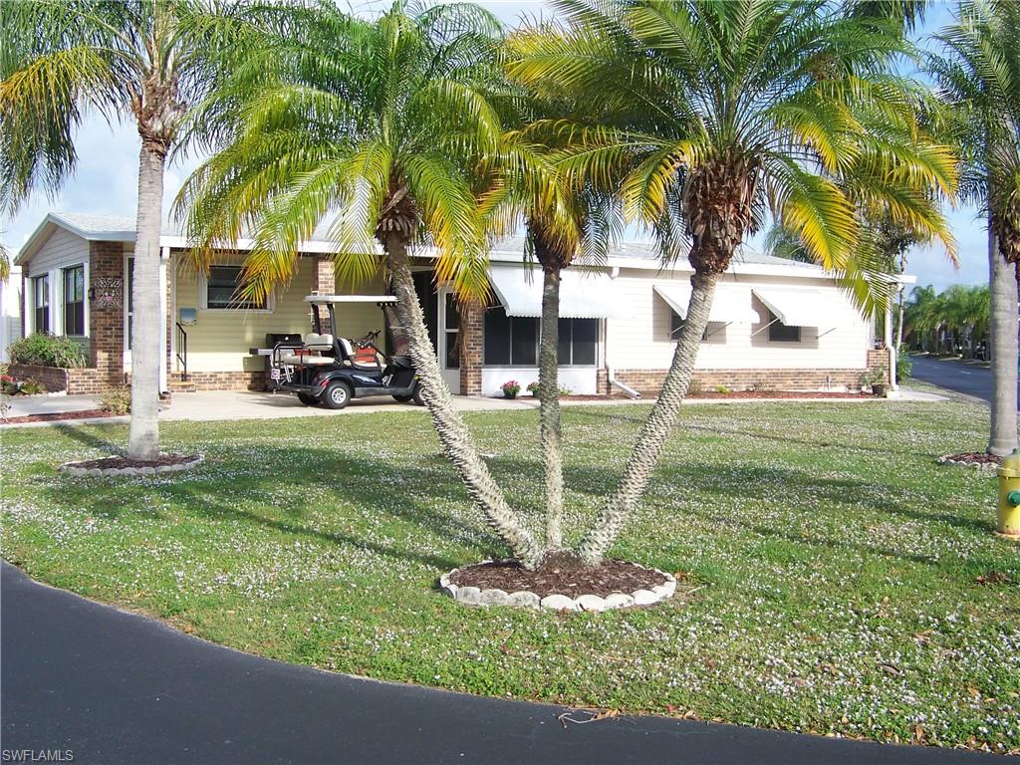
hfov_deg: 43.9
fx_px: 1267
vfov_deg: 33.6
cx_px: 510
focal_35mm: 43
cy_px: 382
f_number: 2.8
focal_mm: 6.75
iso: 64
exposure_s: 1/400
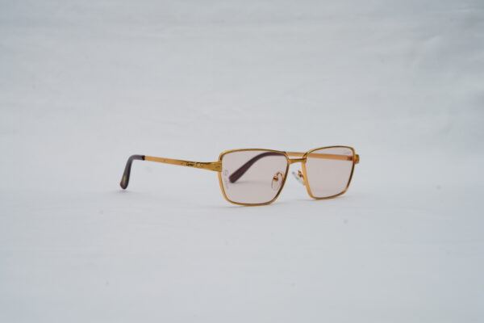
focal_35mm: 50
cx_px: 242
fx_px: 672
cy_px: 162
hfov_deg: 39.6
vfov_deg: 27.0
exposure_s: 1/160
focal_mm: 50
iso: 100
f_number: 9
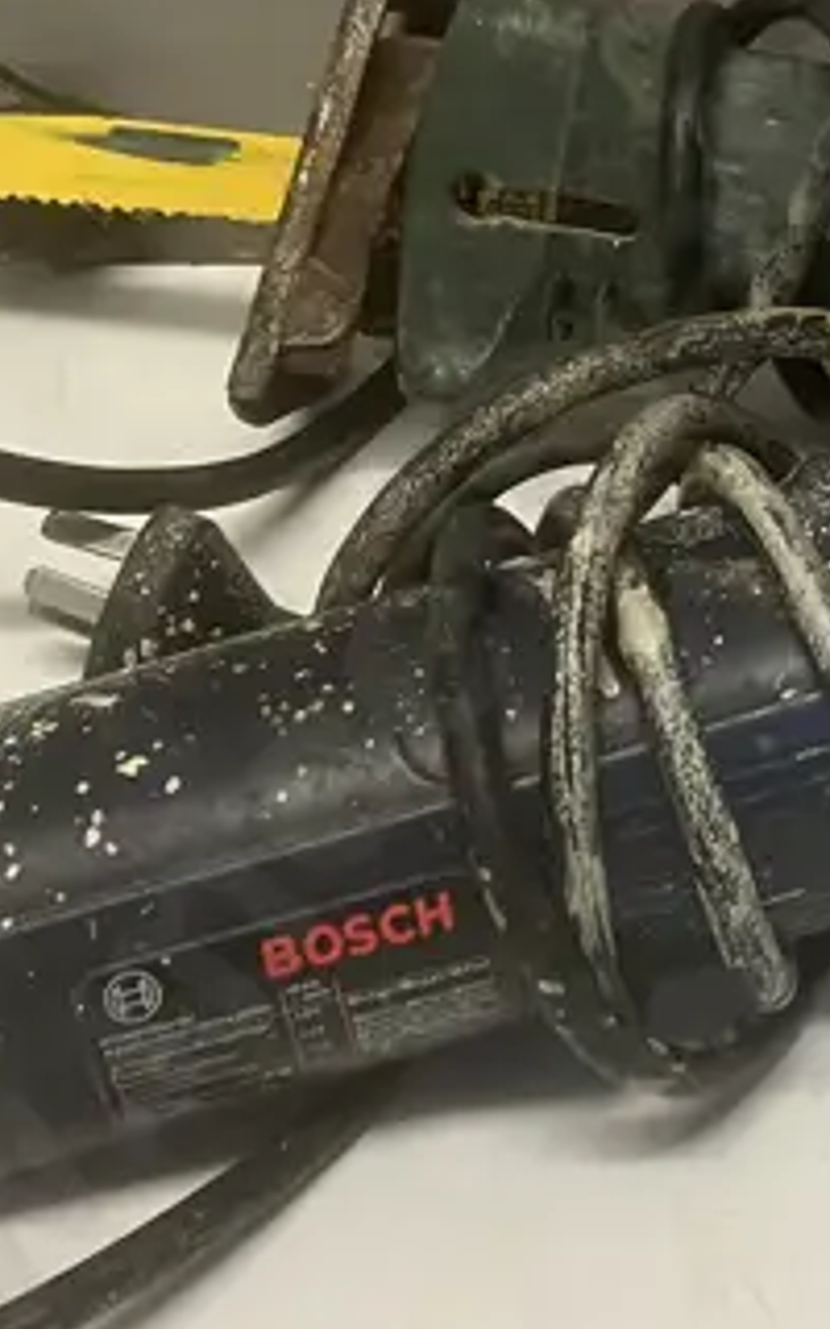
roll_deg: -2.8
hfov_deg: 13.5
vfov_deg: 21.1
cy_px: -8
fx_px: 3438
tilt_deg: -28.8
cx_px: 921
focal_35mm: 95
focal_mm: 3.99
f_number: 1.8
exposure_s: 1/50
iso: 64
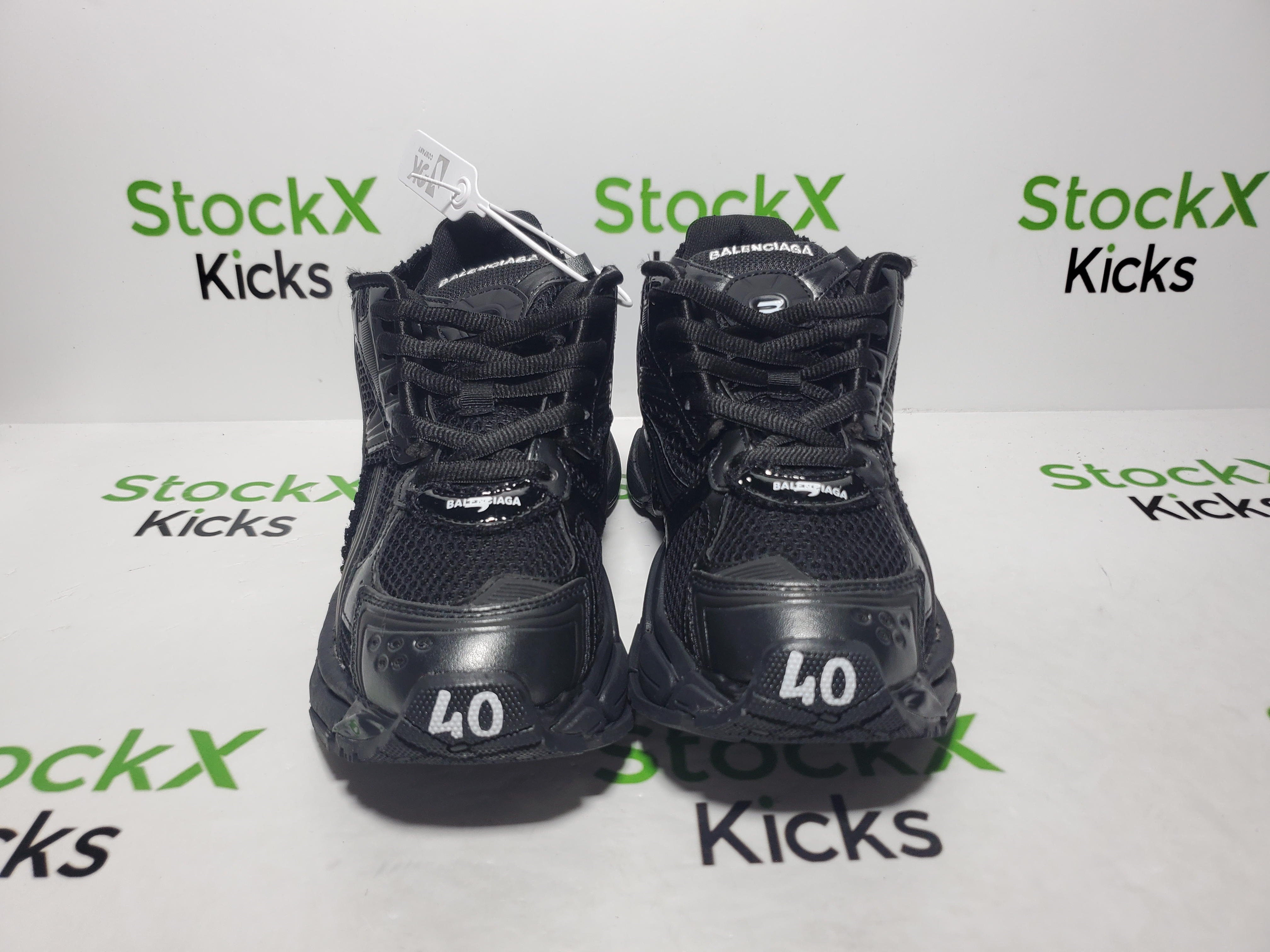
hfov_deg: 67.3
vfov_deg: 53.1
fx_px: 954
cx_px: 635
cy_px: 476
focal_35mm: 26
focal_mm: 4.3
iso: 50
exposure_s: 1/342
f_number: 1.5
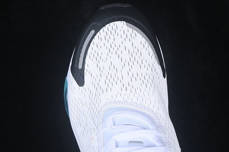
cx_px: 114
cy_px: 76
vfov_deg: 18.9
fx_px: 458
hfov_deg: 28.1
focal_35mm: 72
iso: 160
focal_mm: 48
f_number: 7.1
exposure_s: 1/80
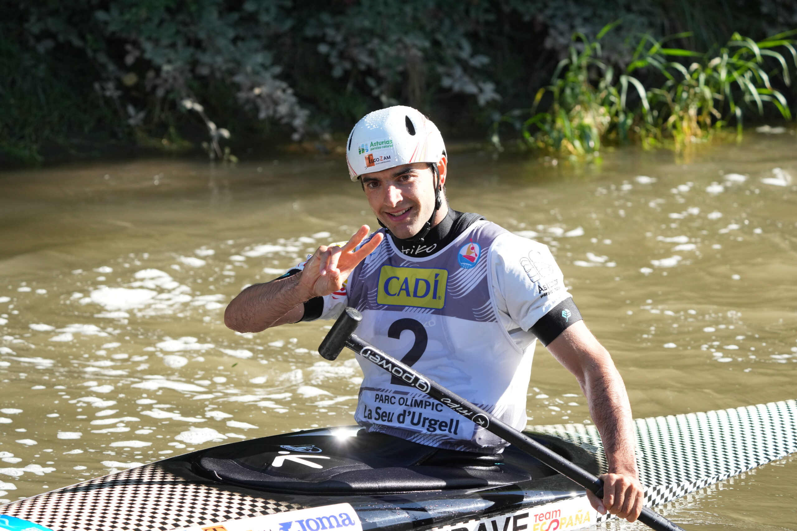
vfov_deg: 6.9
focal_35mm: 200
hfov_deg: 10.3
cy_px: 266
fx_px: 4428
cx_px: 398
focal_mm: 200
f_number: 6.3
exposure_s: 1/1600
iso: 1600
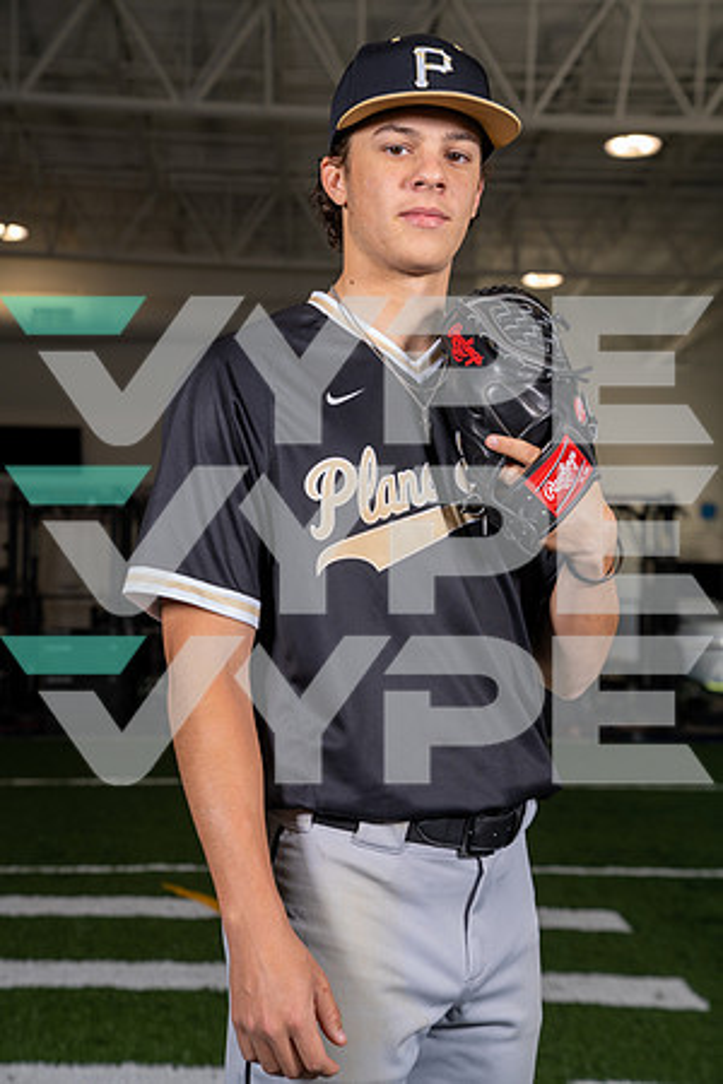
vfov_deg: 30.5
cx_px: 362
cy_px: 542
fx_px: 1988
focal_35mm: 66
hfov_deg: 20.6
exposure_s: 1/200
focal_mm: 66
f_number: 5.6
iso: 200
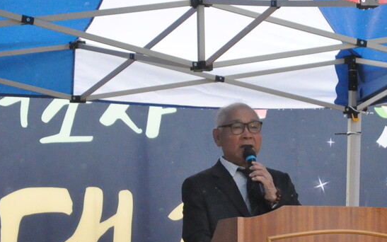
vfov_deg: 6.8
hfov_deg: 10.8
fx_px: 2036
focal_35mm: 193
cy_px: 222
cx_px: 262
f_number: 5.6
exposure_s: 1/2000
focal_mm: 72
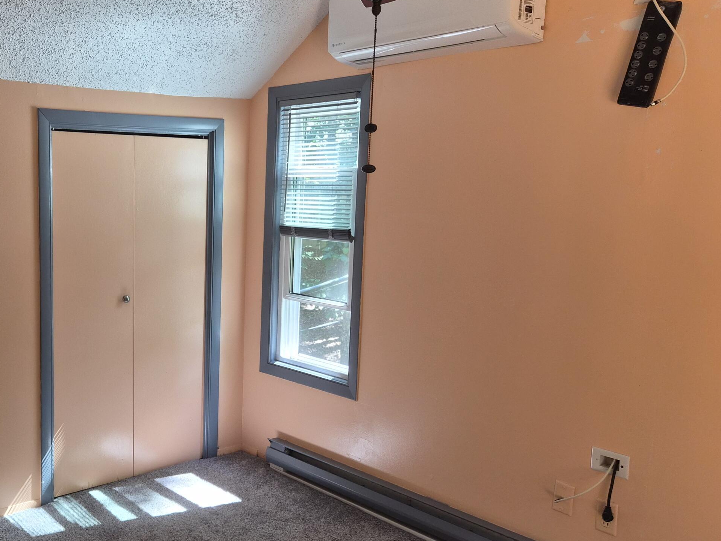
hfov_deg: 49.6
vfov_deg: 39.7
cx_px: 194
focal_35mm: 36
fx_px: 750
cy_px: 280
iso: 160
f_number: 1.8
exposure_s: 1/120
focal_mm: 5.4
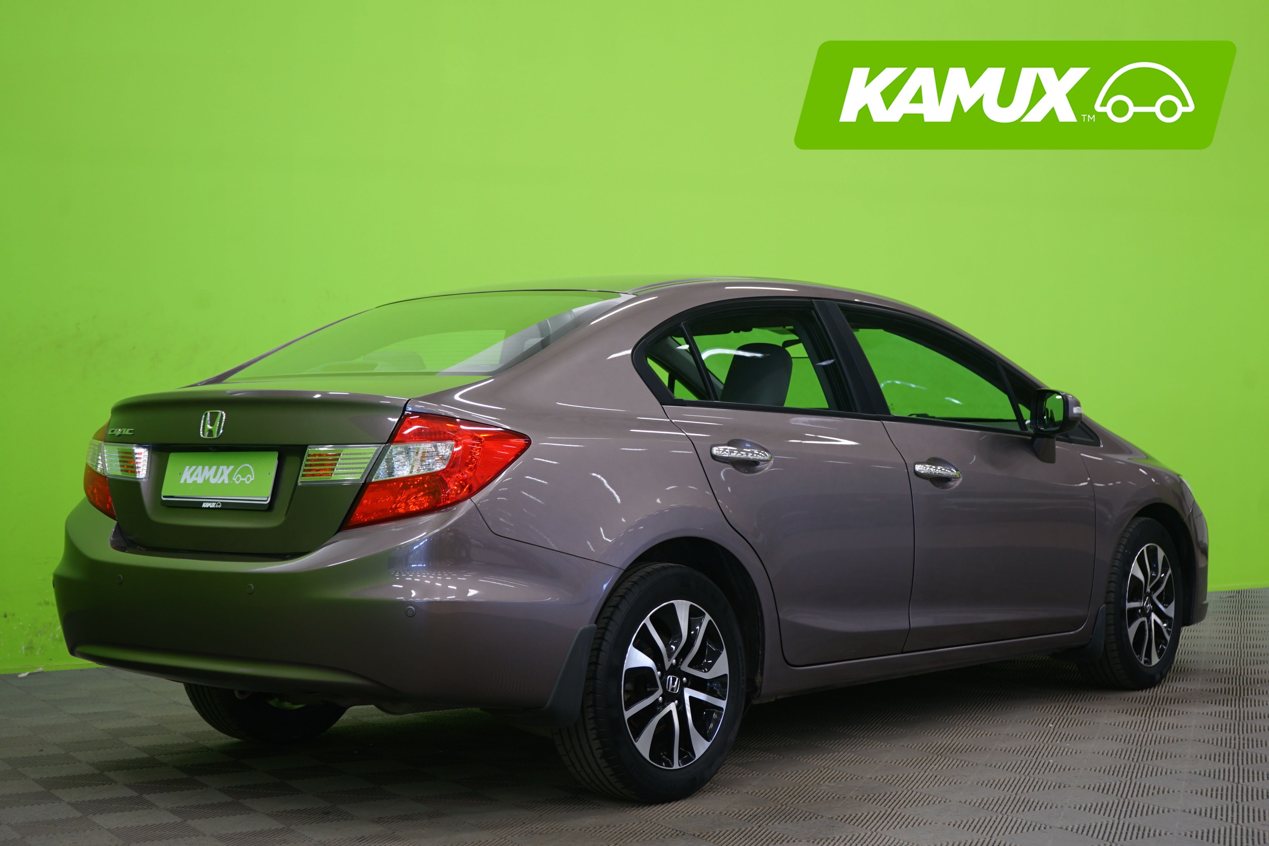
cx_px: 634
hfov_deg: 35.1
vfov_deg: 23.8
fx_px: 2009
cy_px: 423
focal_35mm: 57
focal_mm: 57
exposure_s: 1/8
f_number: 5
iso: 400
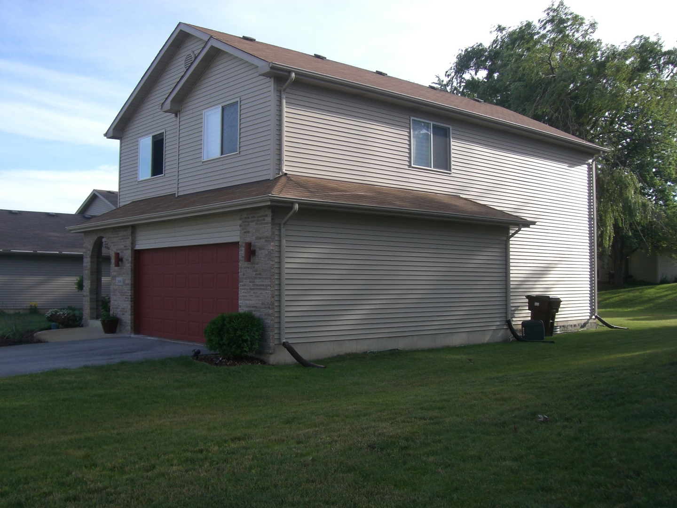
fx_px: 743
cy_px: 254
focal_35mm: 38
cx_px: 338
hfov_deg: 49.0
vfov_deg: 37.7
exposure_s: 1/250
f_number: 4.3
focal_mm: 6.2
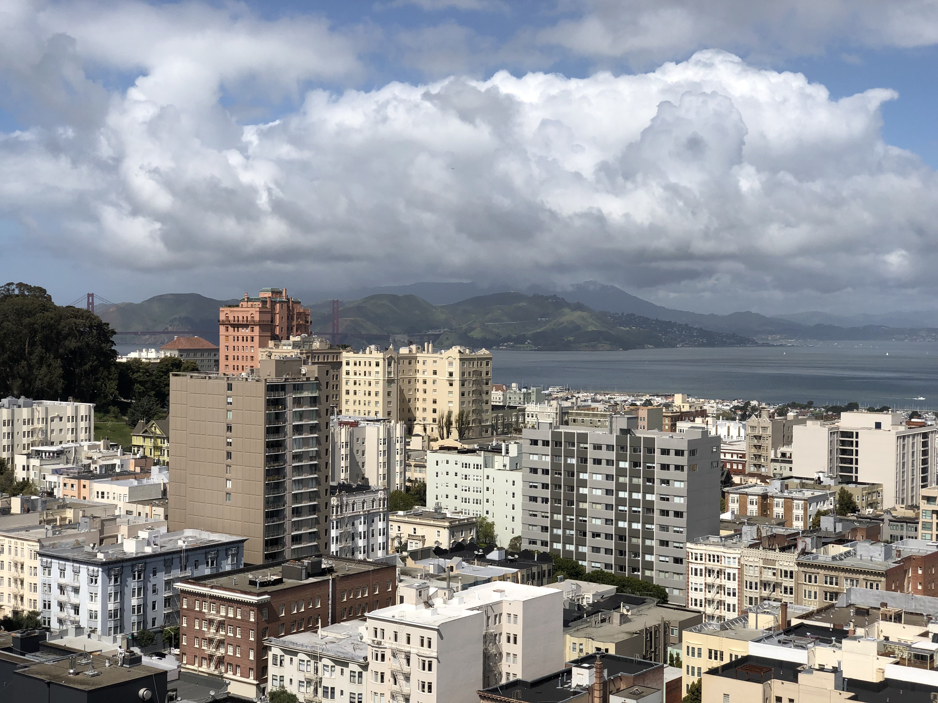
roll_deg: -0.4
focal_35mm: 52
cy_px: 352
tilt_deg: -1.1
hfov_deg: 36.8
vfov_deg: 28.0
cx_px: 469
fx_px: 1409
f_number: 2.4
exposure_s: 1/2525
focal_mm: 6
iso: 16
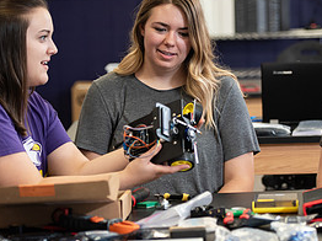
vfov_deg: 8.2
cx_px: 214
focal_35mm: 181
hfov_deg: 10.9
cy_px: 141
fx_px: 1682
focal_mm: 85
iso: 800
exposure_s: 1/250
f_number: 3.2
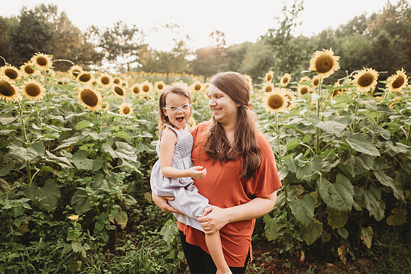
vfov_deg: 53.2
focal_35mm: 24
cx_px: 206
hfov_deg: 73.7
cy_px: 137
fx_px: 274
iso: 125
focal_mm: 24
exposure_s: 1/500
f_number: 2.2
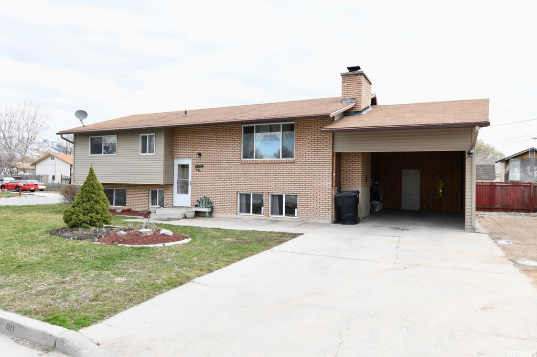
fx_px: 358
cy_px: 178
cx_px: 268
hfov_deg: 73.8
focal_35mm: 24
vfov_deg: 53.1
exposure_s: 1/100
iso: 100
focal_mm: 16
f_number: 5
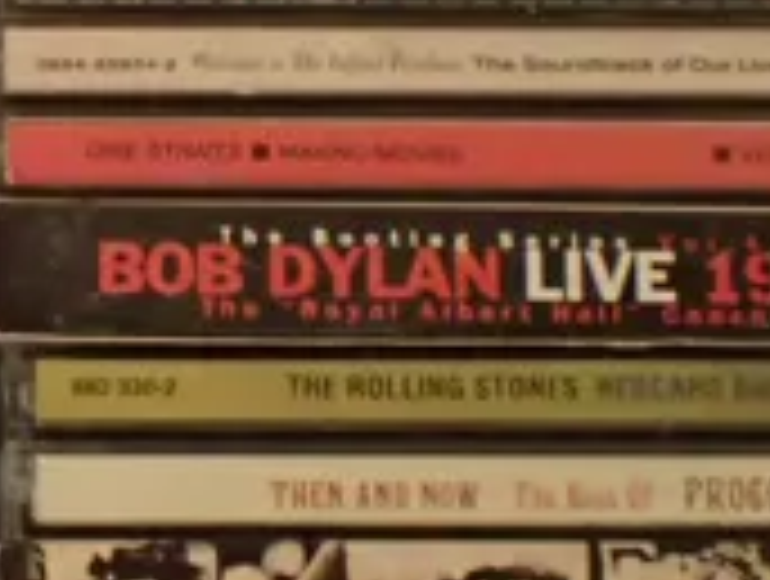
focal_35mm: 140
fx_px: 3121
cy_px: 94
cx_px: -207
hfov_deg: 13.6
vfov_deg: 10.6
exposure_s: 1/40
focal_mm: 5.5
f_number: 2.3
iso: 800
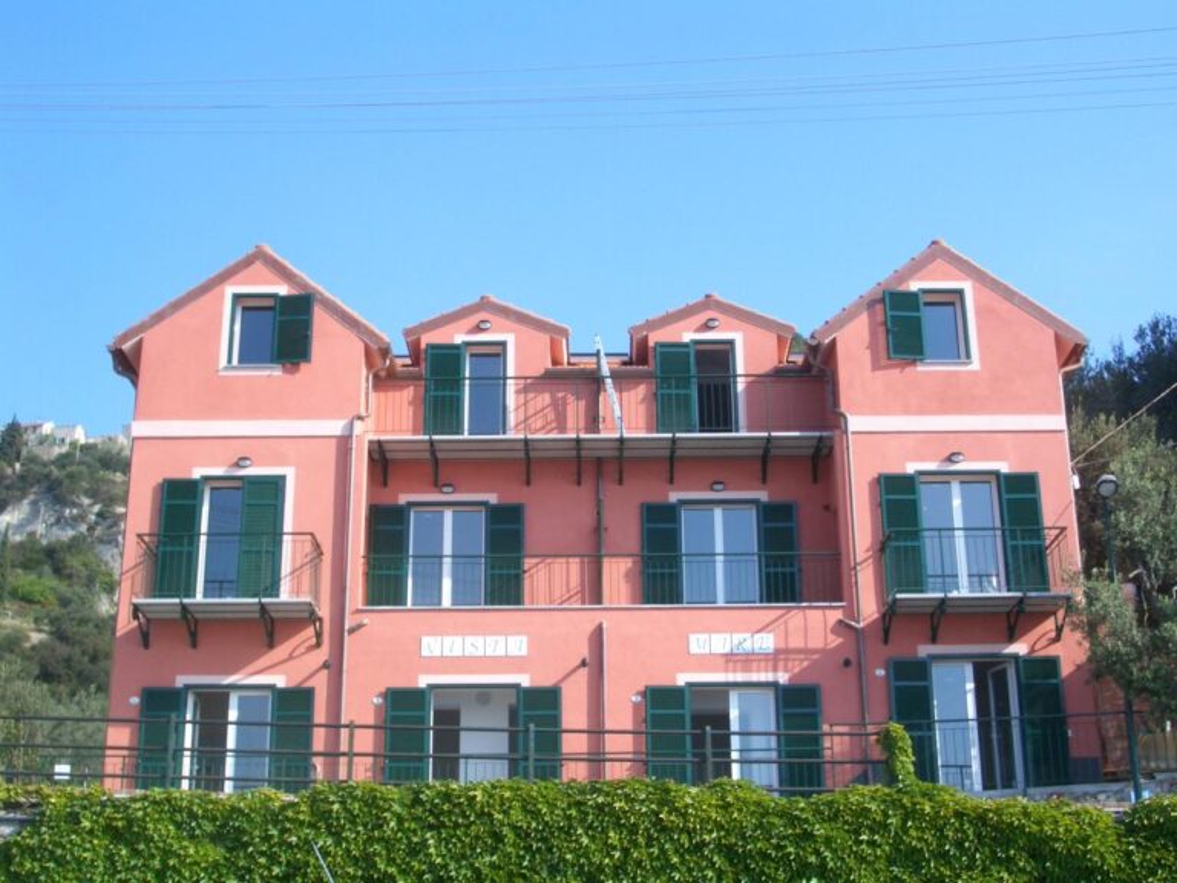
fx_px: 1666
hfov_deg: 38.9
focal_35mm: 49
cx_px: 588
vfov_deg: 29.7
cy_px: 442
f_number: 5
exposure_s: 1/250
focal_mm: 8.2
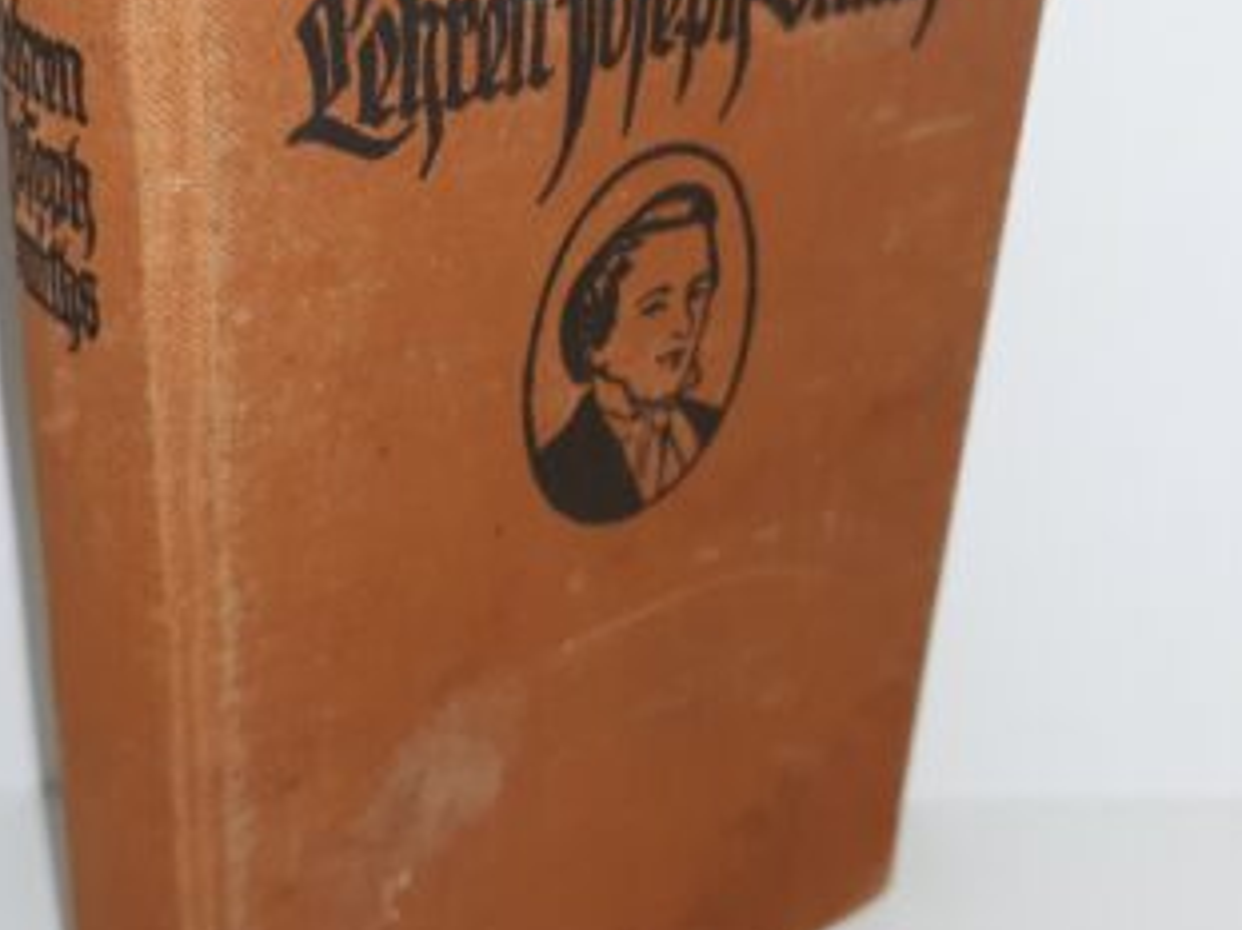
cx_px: 511
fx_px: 1937
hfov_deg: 35.5
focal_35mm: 54
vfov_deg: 27.0
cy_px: 451
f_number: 1.7
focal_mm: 3.7
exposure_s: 1/151
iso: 40
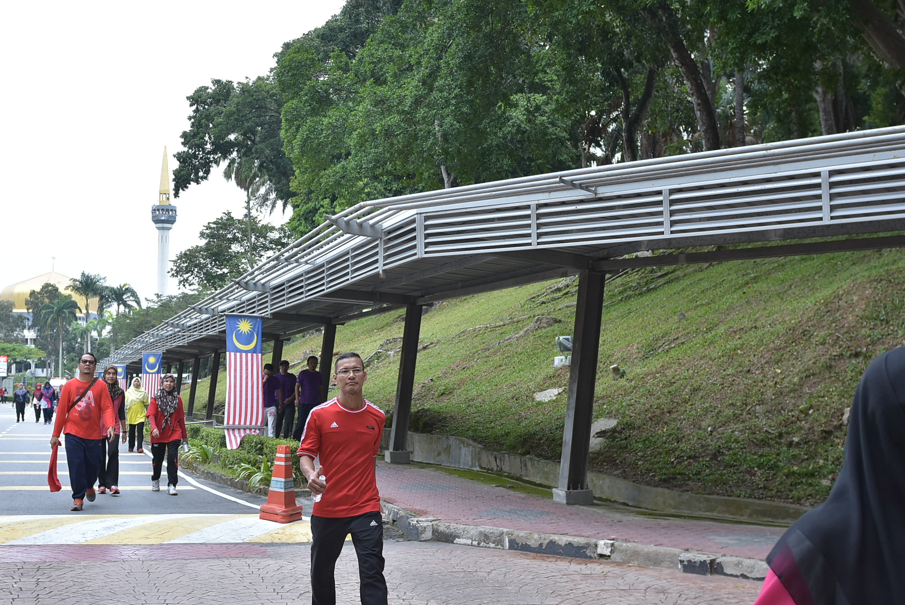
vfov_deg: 28.6
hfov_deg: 41.6
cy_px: 242
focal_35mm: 47
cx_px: 346
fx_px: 1182
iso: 200
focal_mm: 24
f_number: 4.5
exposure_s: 1/320
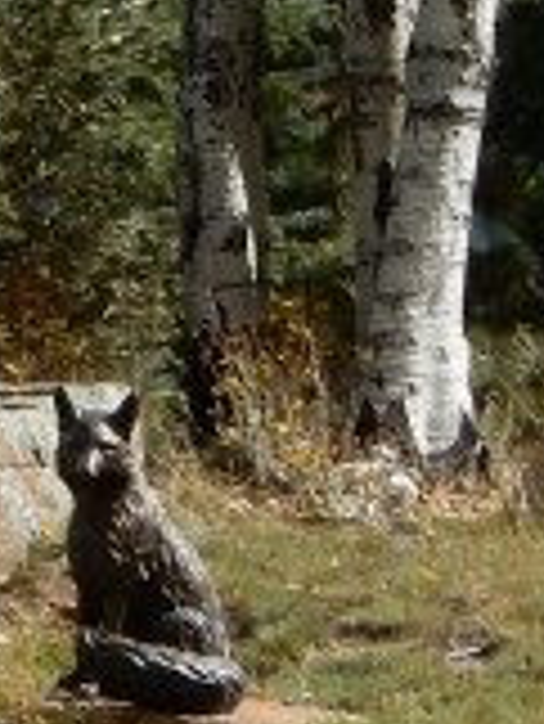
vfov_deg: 3.1
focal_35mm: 630
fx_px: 13183
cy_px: -917
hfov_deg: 2.3
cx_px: -1110
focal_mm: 17.6
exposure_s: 1/640
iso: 125
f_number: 5.3
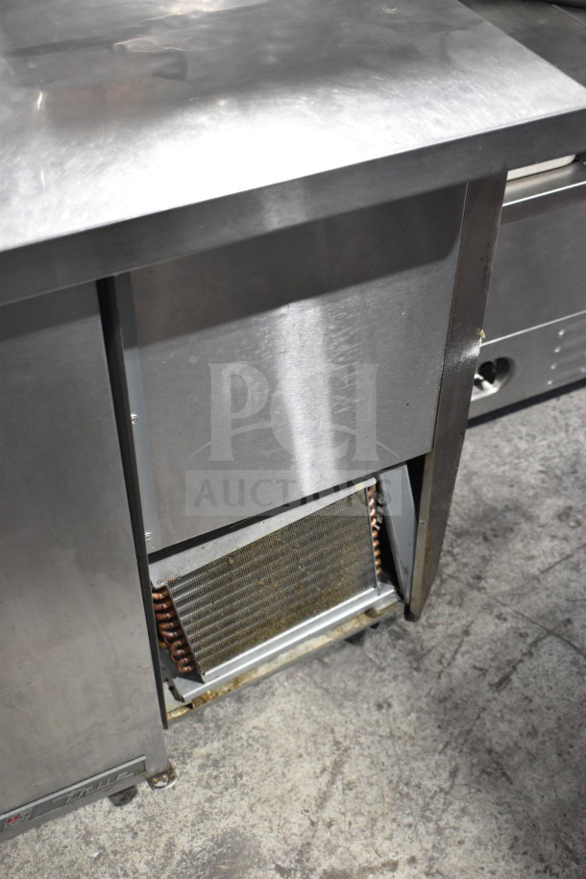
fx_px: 1025
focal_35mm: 42
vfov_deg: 46.4
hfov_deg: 31.9
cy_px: 440
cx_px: 293
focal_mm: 28
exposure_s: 1/50
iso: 2000
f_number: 4.2
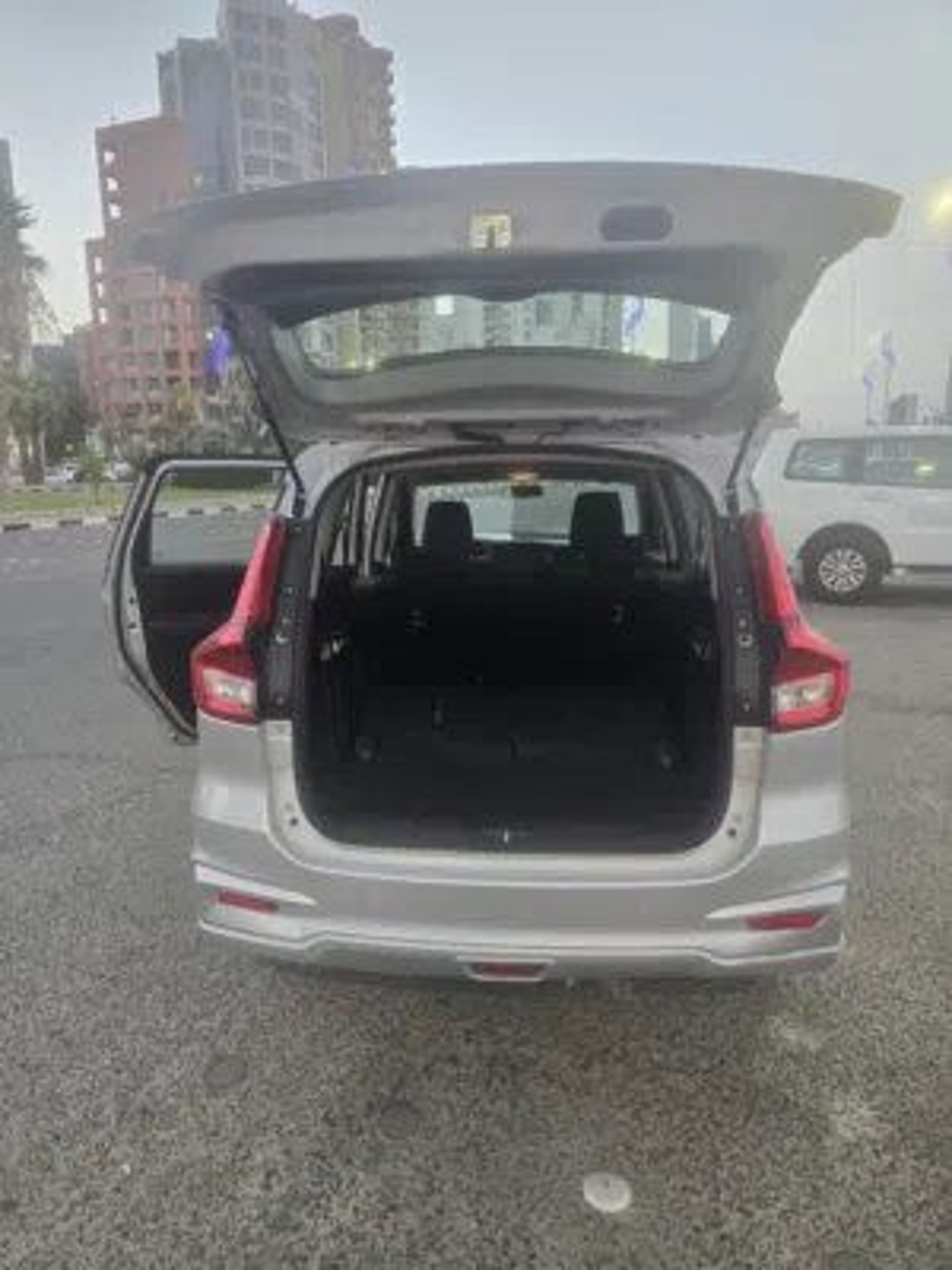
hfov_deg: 58.9
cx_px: 476
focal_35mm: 23
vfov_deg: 73.9
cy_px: 635
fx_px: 843
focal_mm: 6.3
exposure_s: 1/100
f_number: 1.7
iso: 160
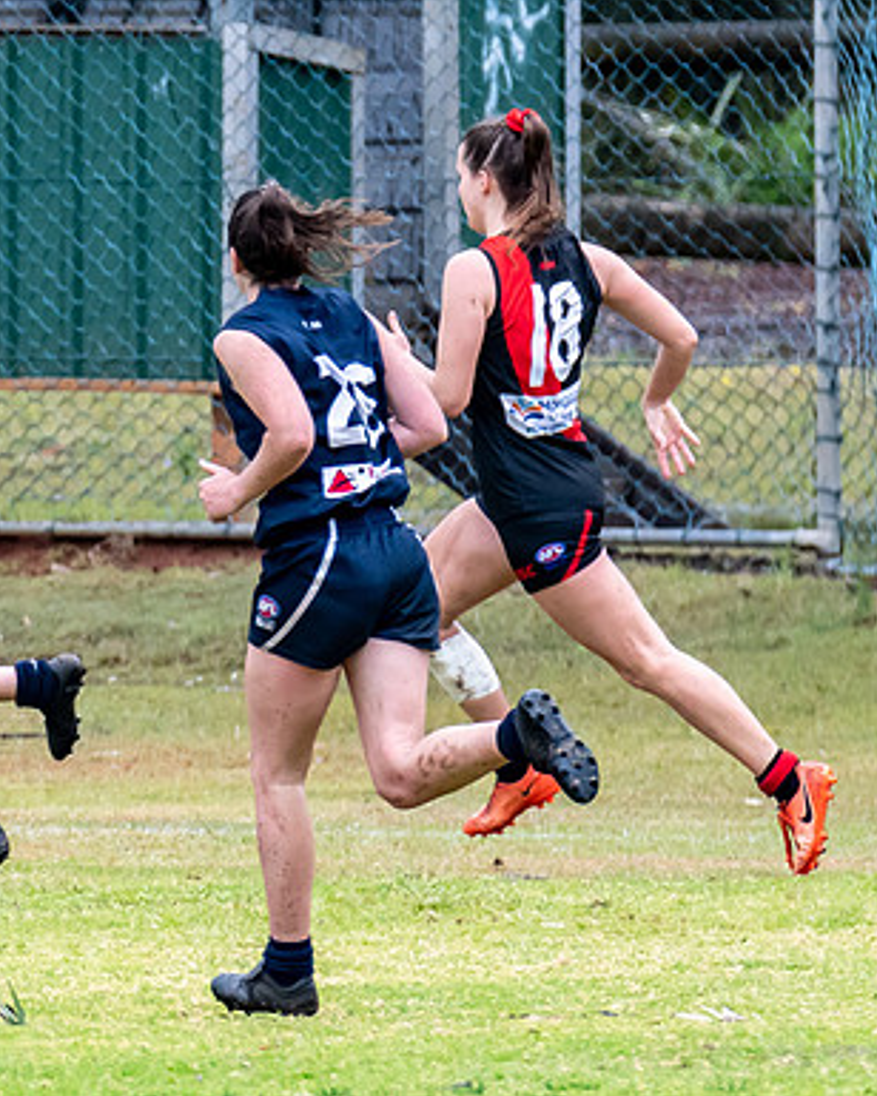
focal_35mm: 1618
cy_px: 615
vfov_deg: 1.2
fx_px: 52496
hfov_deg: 1.0
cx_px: -122
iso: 1250
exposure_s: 1/1250
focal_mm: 420
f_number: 7.1
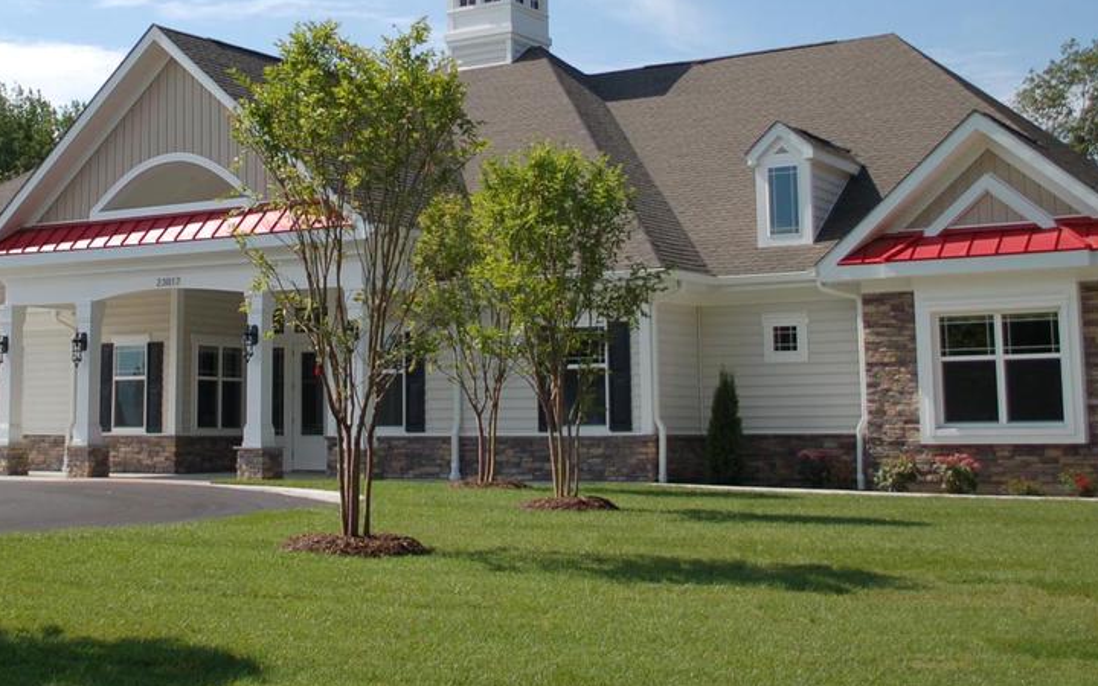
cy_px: 129
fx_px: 1646
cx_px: 361
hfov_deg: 36.5
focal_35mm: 55
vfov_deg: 23.2
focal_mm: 18
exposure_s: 1/2000
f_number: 3.5
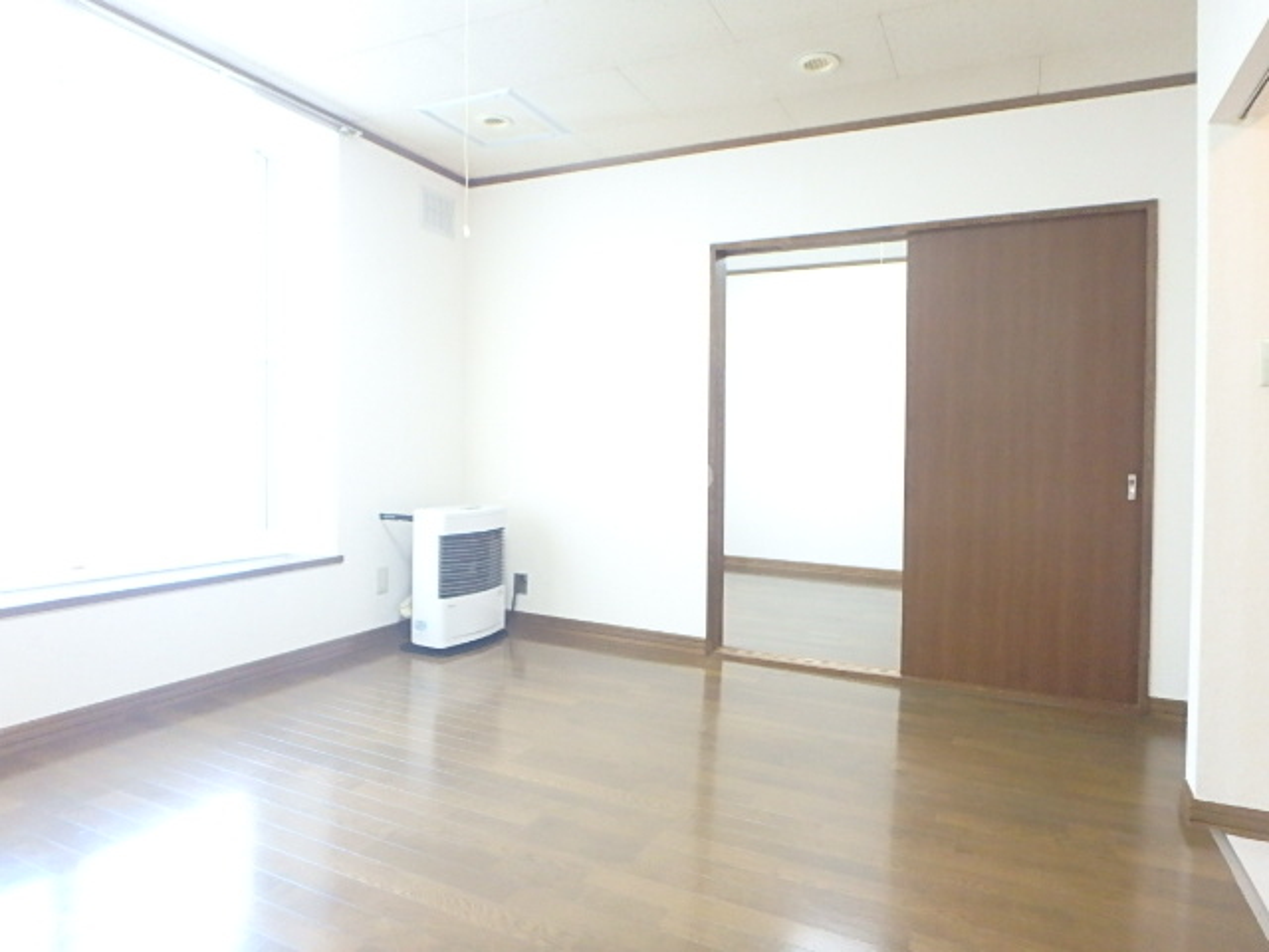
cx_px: 634
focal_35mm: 21
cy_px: 476
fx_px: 770
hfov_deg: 79.0
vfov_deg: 63.4
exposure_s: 1/30
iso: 800
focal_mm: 3.7
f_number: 3.5
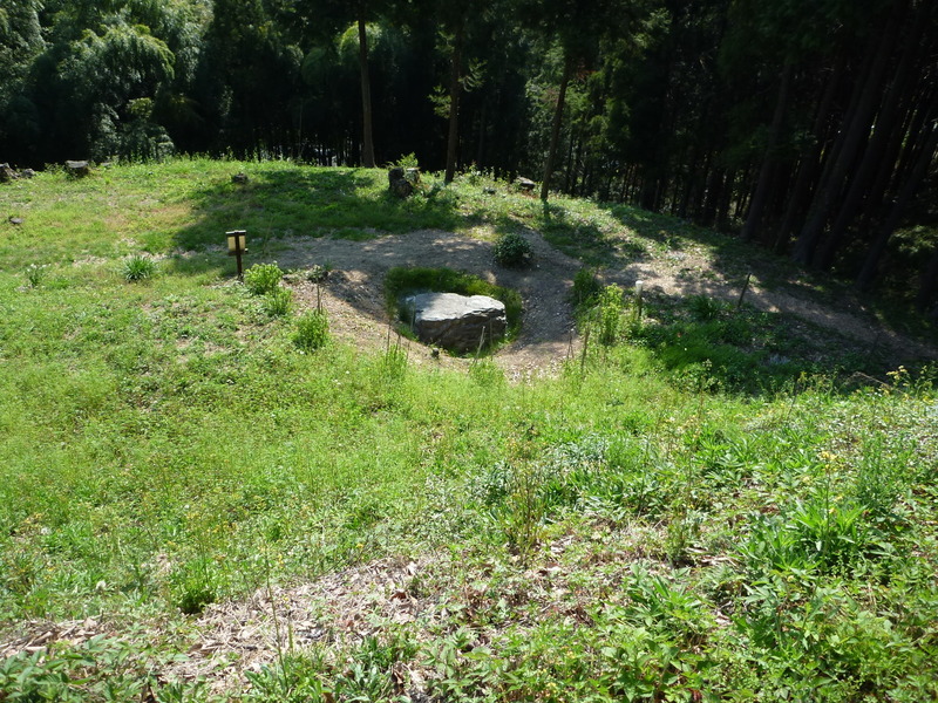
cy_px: 352
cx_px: 469
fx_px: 759
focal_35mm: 28
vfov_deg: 49.7
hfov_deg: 63.4
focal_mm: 4.9
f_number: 3.3
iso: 80
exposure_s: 1/320
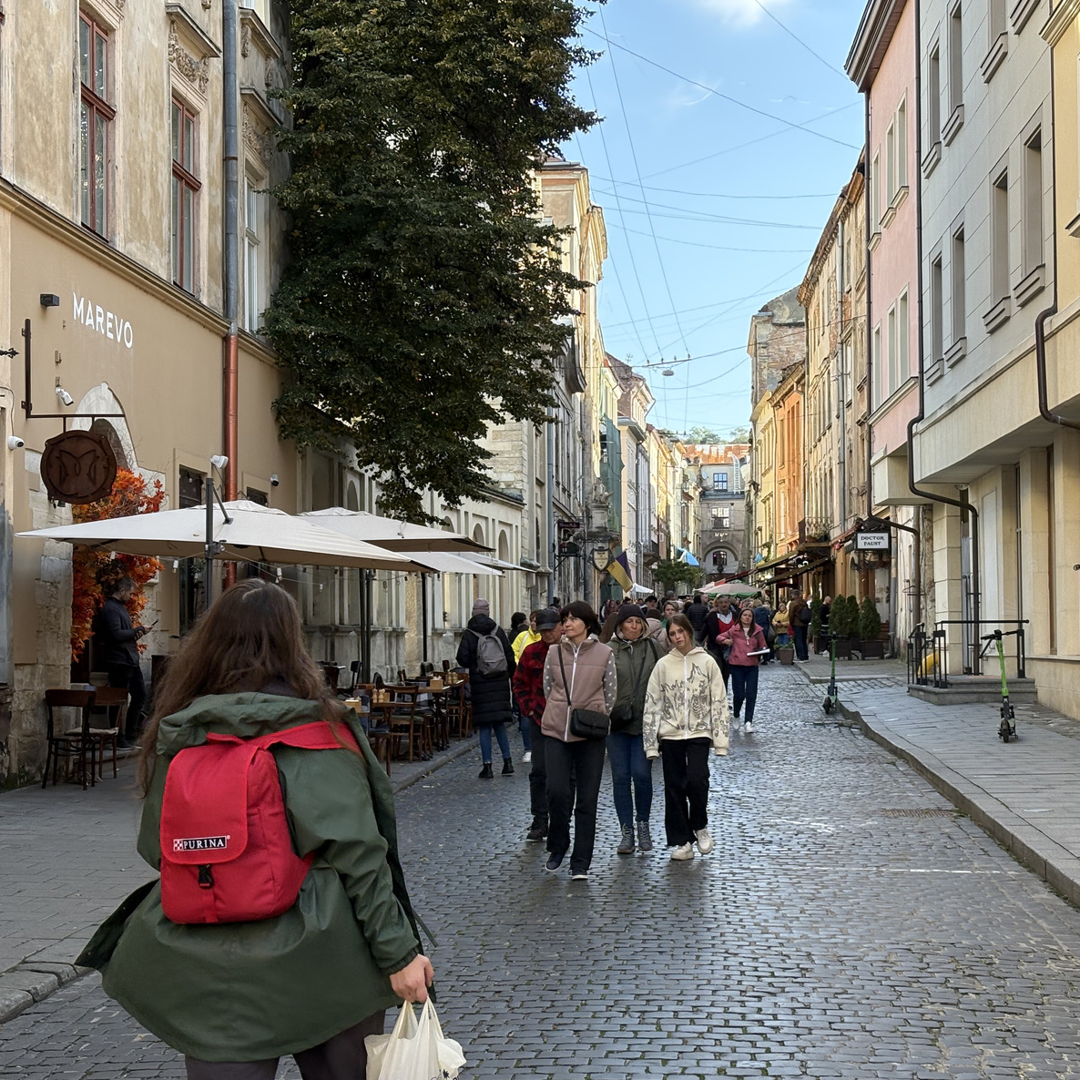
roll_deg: +0.5
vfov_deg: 27.7
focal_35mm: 62
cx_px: 624
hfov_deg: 27.7
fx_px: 2188
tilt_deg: +2.2
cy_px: 542
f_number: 1.6
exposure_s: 1/500
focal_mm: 5.96
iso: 50
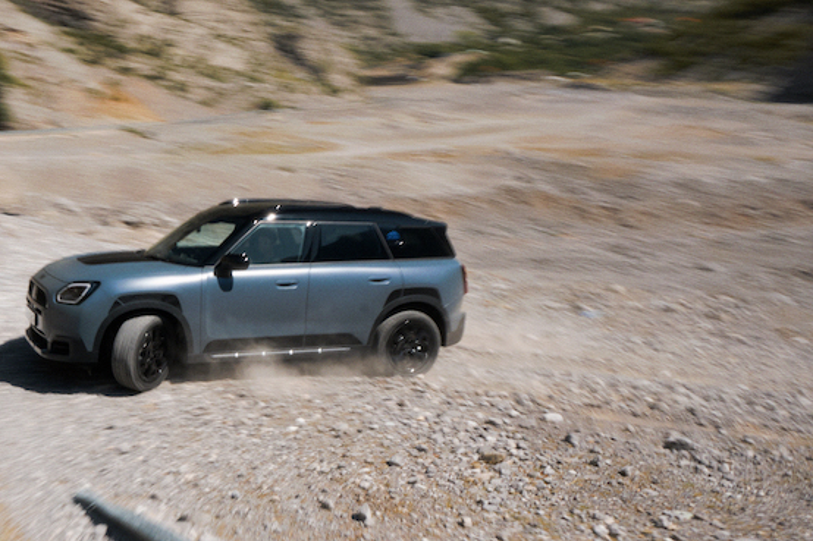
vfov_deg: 35.9
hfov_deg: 48.4
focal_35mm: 37
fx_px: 835
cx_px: 139
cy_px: 304
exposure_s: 1/30
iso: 400
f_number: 18
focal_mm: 16
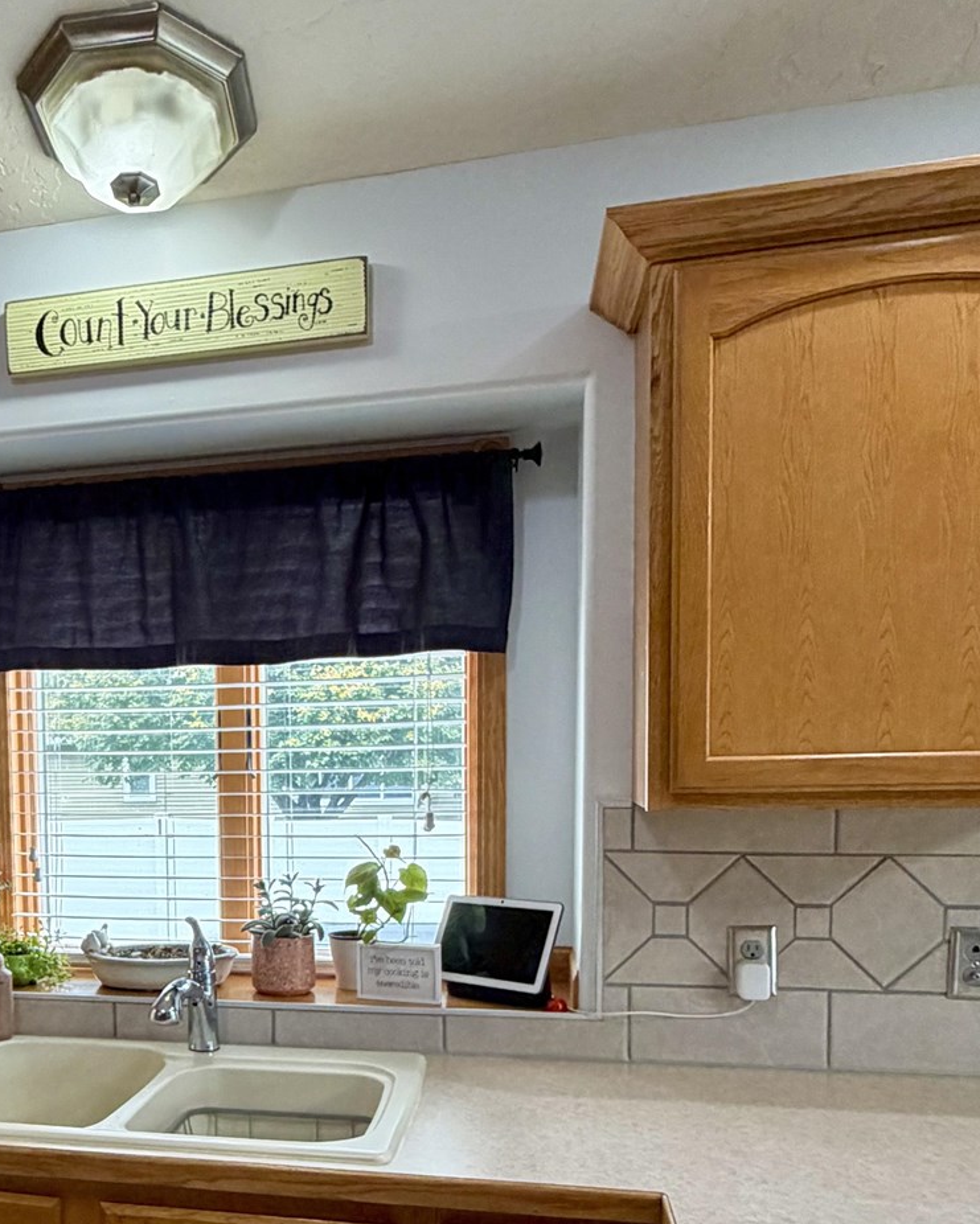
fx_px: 1232
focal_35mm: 34
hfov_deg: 41.2
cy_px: 864
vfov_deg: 51.3
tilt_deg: -4.8
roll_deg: +1.5
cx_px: 176
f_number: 2.2
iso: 200
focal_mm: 2.22
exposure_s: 1/60
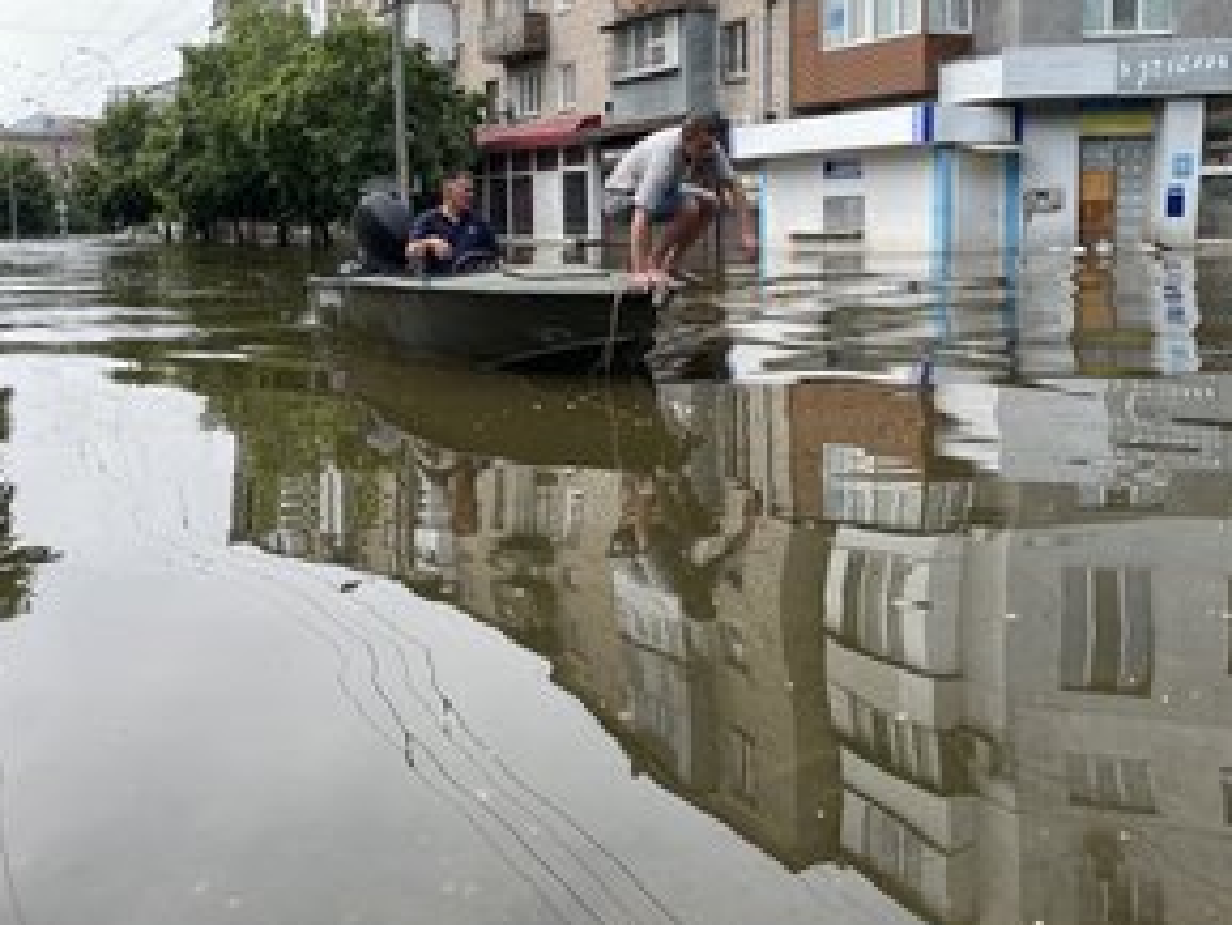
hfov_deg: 51.3
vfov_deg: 39.4
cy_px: 332
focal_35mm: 36
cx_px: 571
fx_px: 1282
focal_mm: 4.2
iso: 32
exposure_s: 1/1072
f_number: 1.6
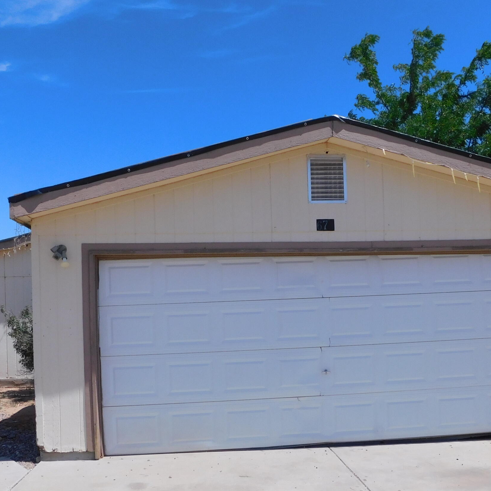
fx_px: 594
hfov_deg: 44.9
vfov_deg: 44.3
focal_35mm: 37
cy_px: 323
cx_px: 254
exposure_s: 1/640
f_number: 6
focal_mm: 4
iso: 125
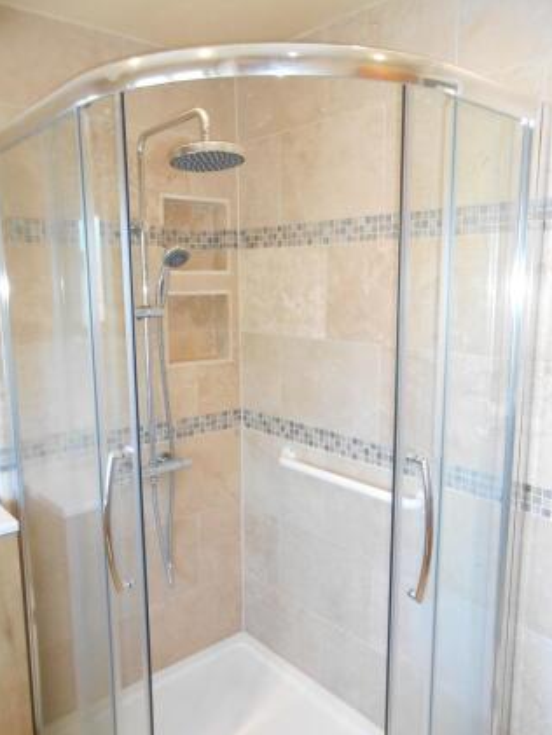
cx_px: 283
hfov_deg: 51.4
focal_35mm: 27
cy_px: 378
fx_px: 574
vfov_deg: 65.3
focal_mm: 4.6
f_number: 3.5
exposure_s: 1/25
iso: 320
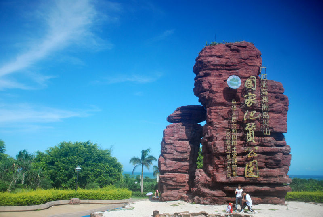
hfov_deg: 57.1
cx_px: 162
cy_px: 108
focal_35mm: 33
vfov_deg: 40.1
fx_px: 297
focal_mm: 22
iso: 400
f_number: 9
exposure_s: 1/4000
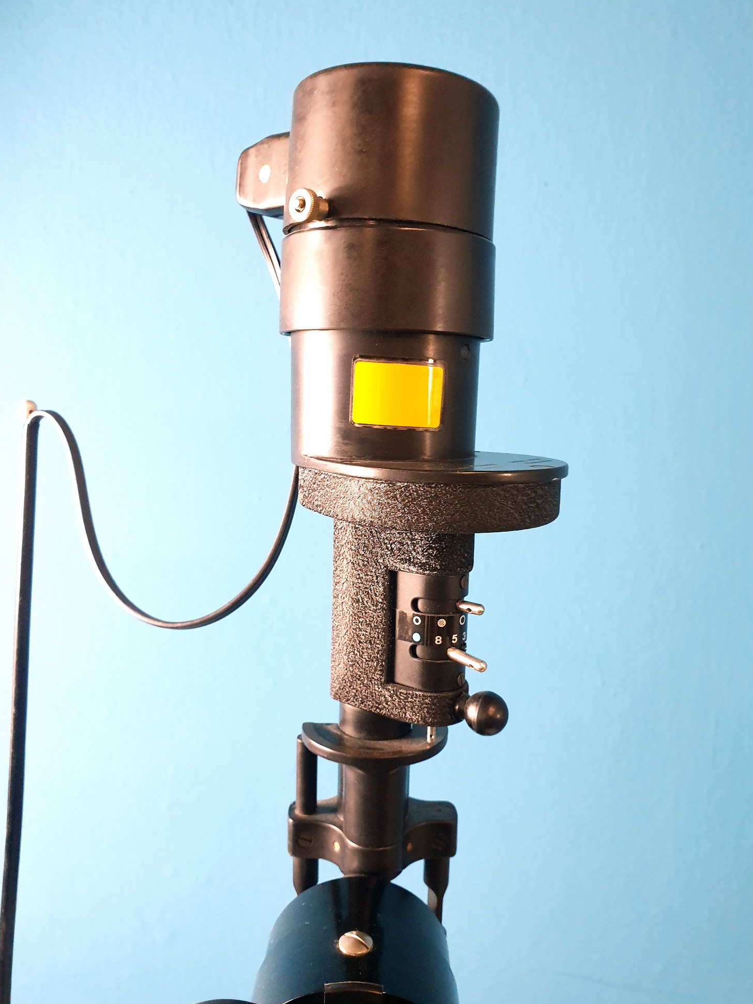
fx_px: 783
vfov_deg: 65.3
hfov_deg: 51.4
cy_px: 508
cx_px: 379
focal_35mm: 27
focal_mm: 4.3
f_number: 2.4
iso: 320
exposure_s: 1/33
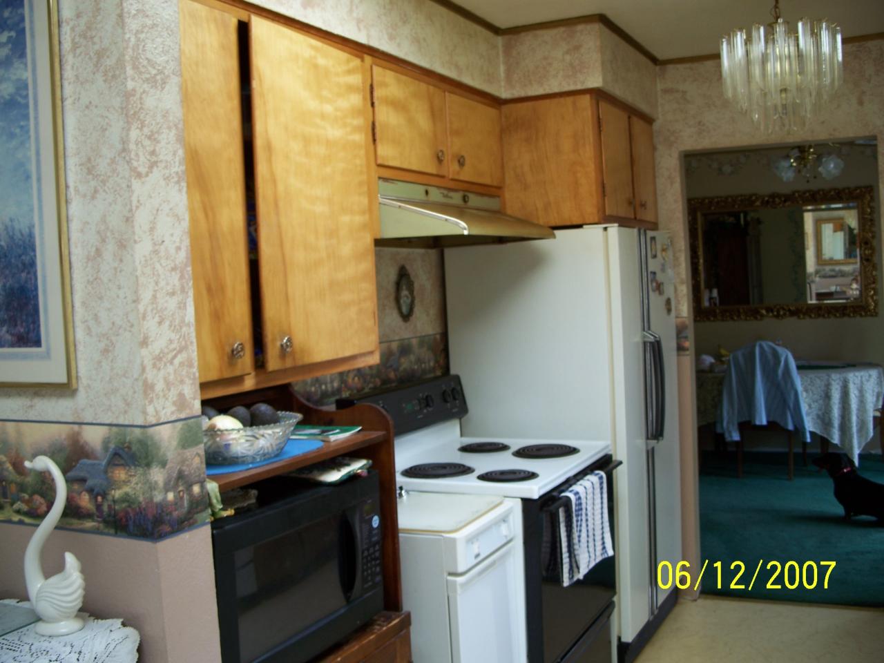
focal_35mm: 37
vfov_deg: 38.7
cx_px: 442
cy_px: 332
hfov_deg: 50.1
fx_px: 945
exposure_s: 1/30
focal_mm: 7.8
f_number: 2.8
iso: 64
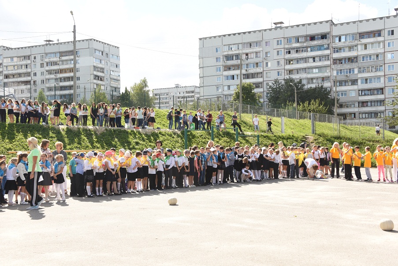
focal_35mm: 45
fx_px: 498
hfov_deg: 43.6
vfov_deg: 29.9
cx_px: 199
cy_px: 133
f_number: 9
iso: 320
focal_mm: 45
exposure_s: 1/250
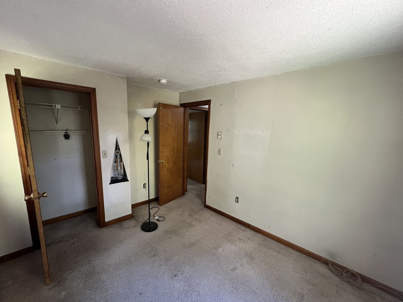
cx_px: 189
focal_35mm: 14
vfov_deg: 85.6
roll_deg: -1.5
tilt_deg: -10.4
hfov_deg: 101.9
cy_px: 159
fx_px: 163
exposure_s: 1/60
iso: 500
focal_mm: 1.57
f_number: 1.8
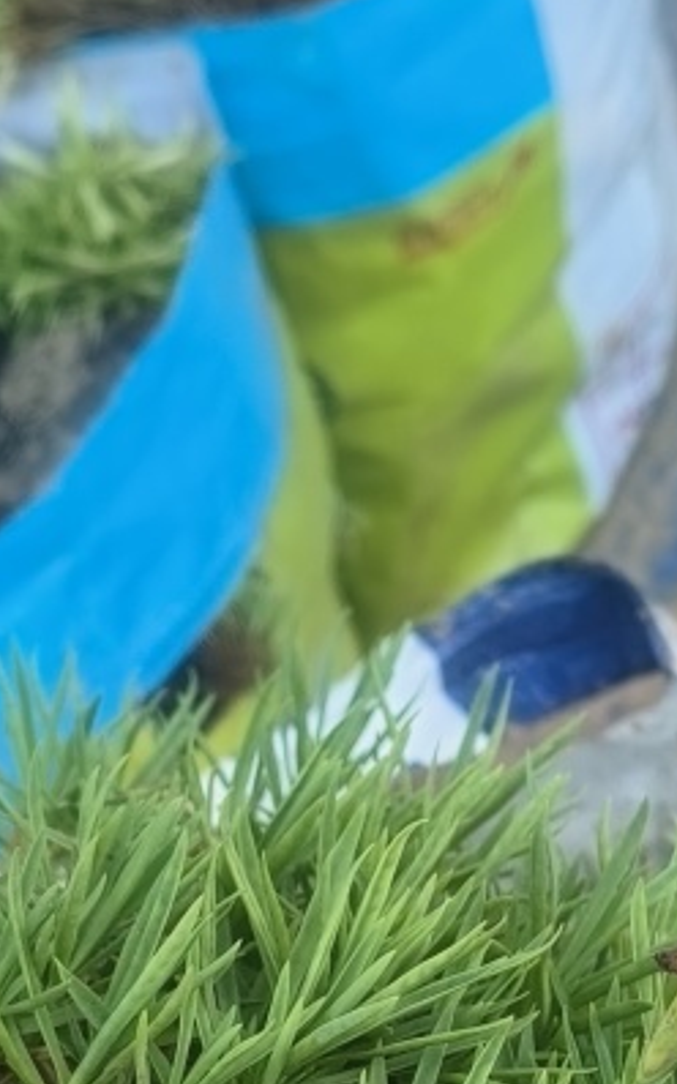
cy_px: 990
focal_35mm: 74
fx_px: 2185
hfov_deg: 17.6
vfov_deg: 26.8
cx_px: 369
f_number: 1.8
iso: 200
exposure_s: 1/334
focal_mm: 4.84
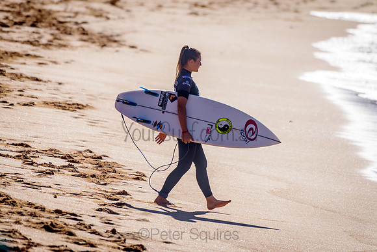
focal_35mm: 607
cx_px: 196
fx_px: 6356
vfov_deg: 2.3
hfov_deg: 3.4
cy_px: 101
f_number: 5.6
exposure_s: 1/2000
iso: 160
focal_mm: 500
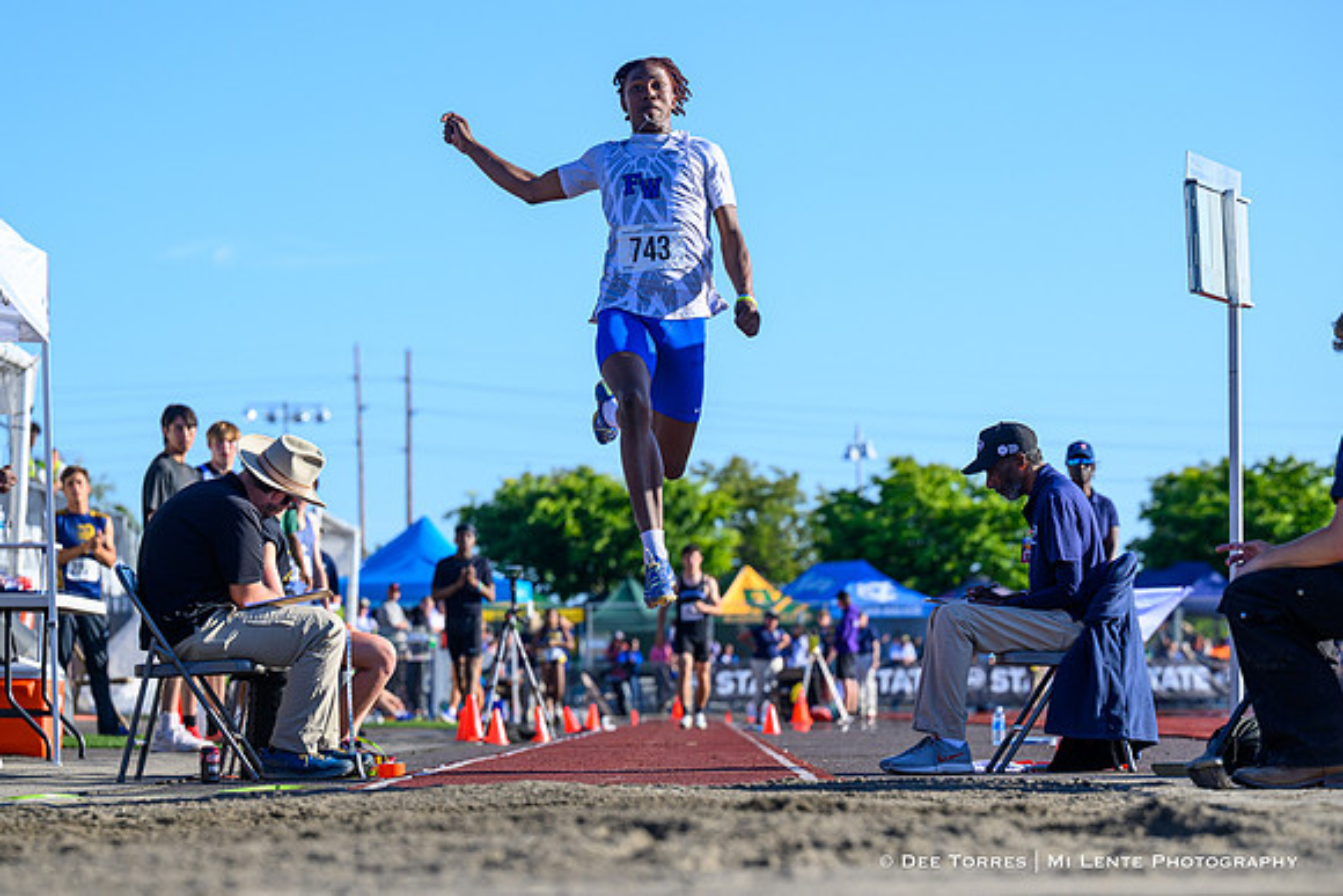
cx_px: 667
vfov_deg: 9.5
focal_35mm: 144
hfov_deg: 14.2
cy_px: 499
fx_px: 5385
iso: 160
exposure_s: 1/1250
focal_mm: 115
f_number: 4
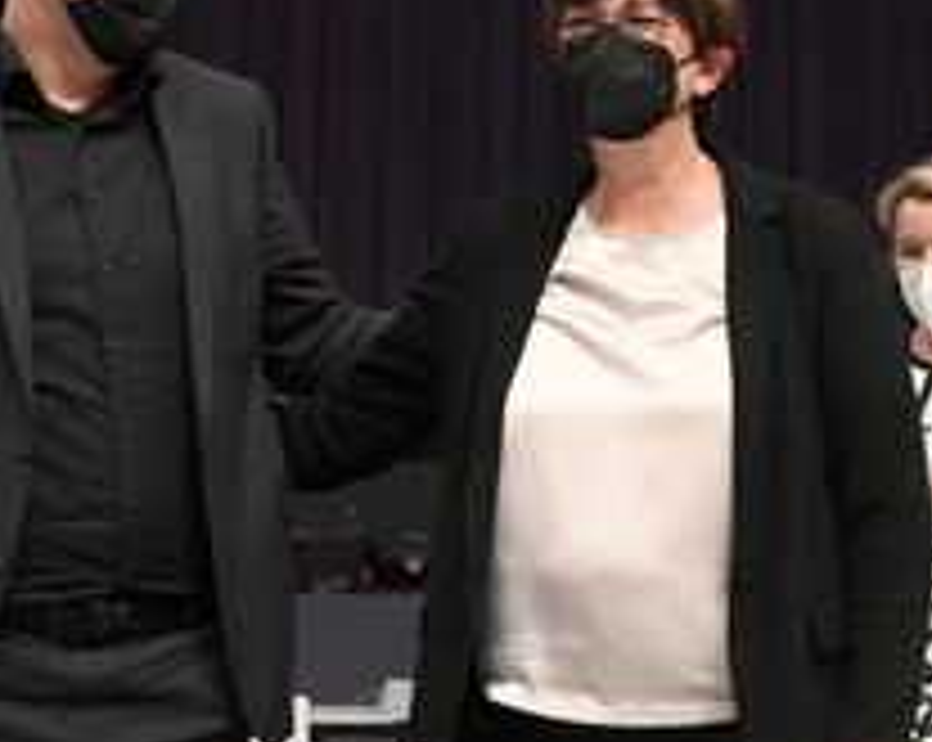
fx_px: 2369
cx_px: 290
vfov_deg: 17.8
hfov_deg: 22.1
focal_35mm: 86
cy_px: 261
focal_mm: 42
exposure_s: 1/320
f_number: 5.6
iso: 5000
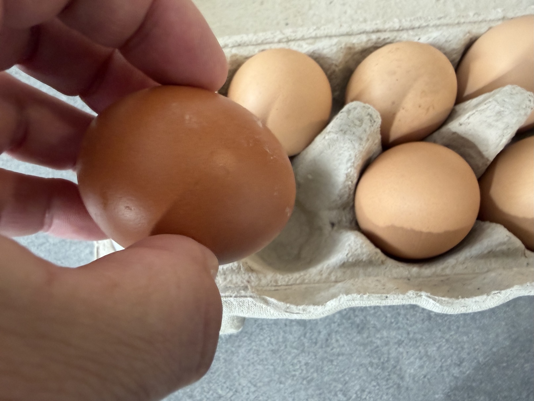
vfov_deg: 53.1
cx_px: 267
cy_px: 200
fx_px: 401
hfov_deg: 67.3
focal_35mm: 26
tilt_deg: -74.0
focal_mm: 2.22
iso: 320
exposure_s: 1/95
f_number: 2.2
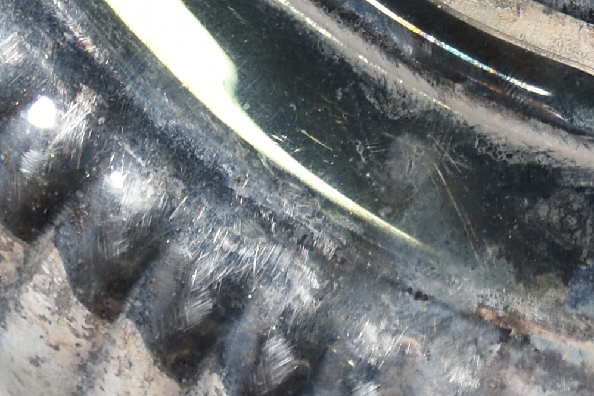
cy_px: -750
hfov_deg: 6.5
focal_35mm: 316
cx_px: 832
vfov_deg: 4.2
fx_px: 5215
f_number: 5
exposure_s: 1/50
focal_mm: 35
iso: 160
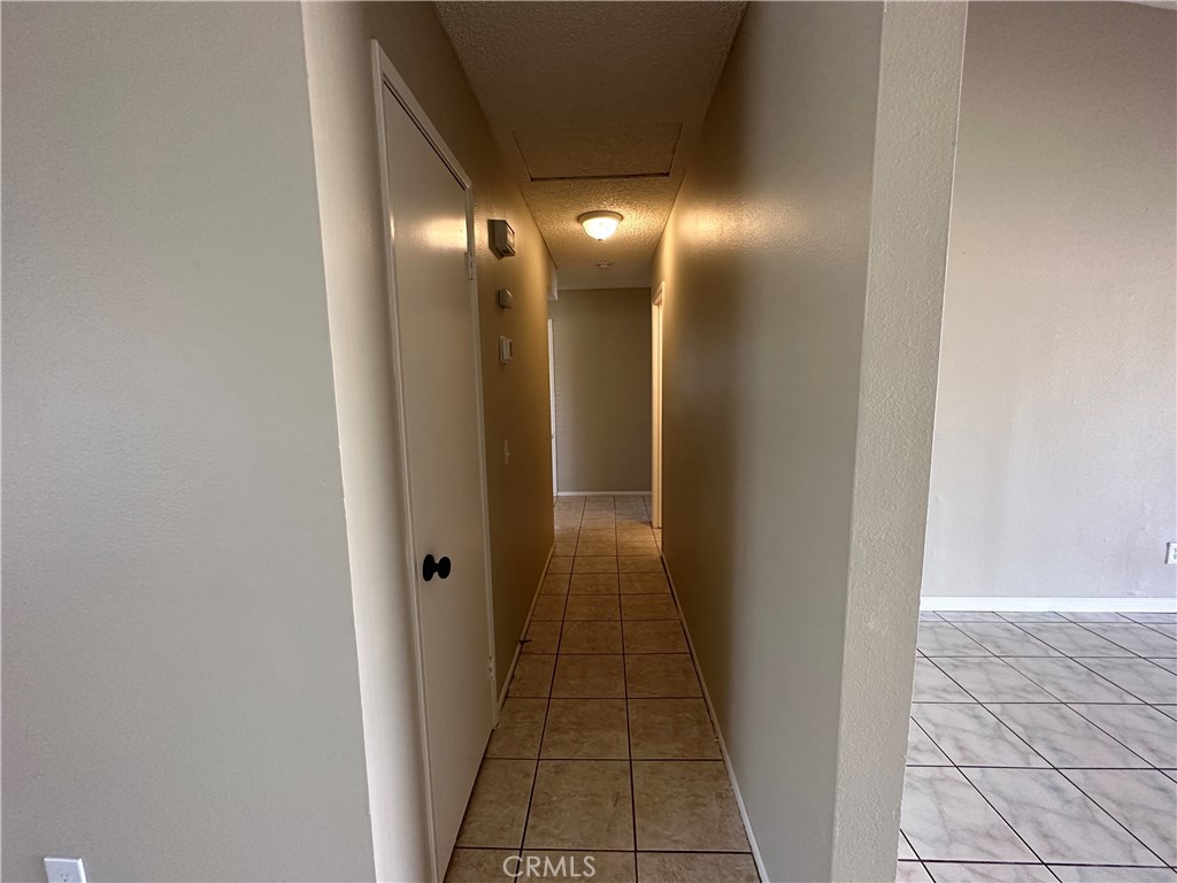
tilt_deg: -7.7
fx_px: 476
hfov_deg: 102.1
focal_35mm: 14
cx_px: 588
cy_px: 442
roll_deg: +0.9
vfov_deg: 85.7
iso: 320
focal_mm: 2.22
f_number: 2.2
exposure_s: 1/60
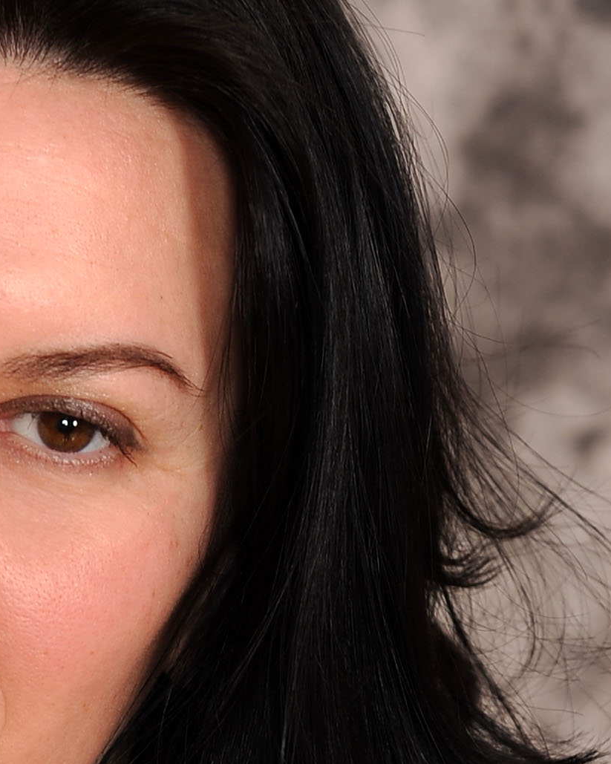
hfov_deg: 7.9
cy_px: 879
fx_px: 4386
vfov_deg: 9.8
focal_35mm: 194
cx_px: -134
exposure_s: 1/125
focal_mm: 50
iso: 100
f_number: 5
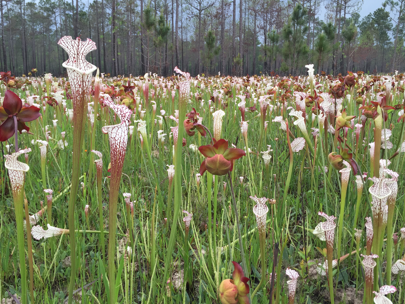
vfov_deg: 44.1
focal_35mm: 32
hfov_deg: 56.8
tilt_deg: -10.1
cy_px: 143
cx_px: 207
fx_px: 374
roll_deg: -1.5
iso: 32
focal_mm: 4.15
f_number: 2.2
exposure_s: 1/60
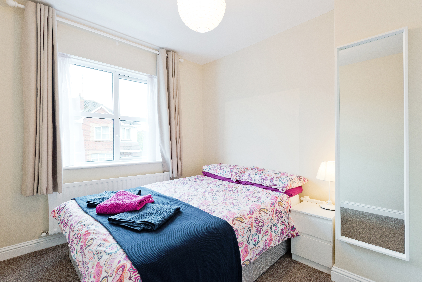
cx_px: 211
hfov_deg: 93.3
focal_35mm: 17
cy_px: 141
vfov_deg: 70.5
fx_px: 199
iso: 400
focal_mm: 17
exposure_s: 1/20
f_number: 7.1
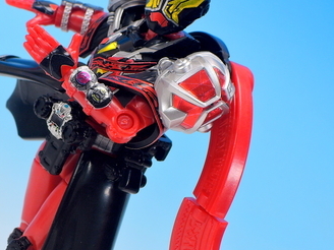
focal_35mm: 192
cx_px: 80
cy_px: 165
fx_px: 1853
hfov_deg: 10.3
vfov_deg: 7.7
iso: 80
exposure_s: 1/1.3
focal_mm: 22.4
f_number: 7.3
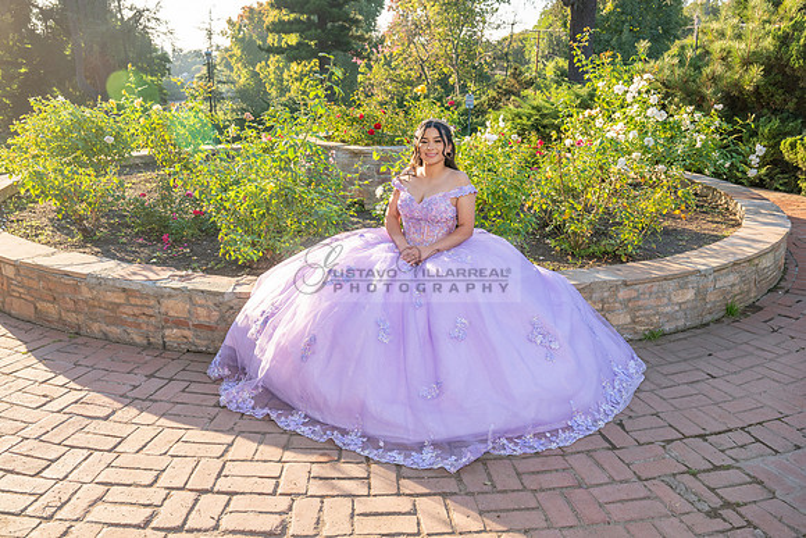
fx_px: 728
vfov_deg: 40.6
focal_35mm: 32
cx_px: 403
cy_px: 269
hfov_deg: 58.0
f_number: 6.3
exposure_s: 1/200
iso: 200
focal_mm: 32.5
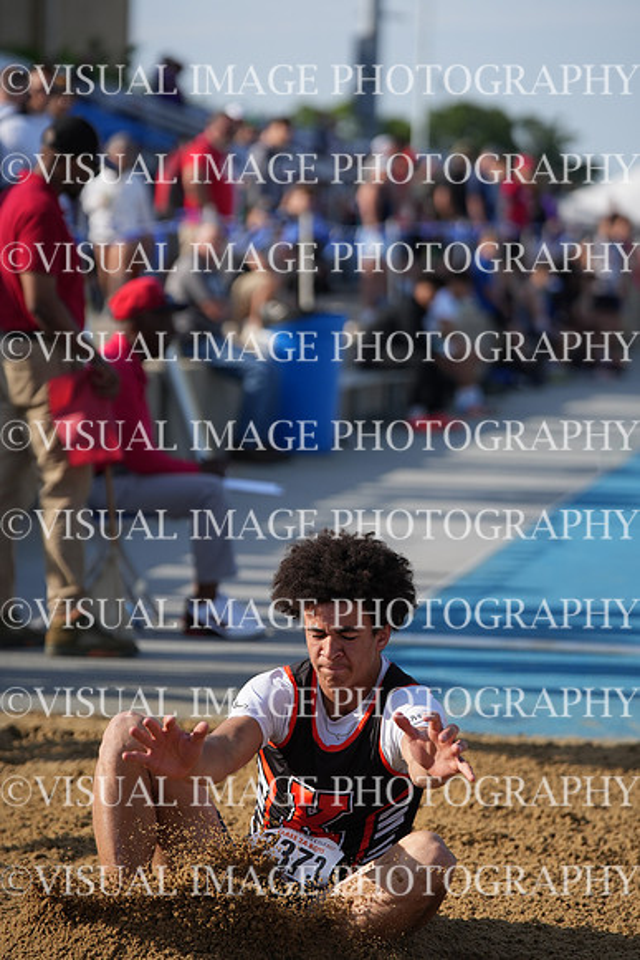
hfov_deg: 8.7
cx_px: 320
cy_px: 480
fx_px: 4210
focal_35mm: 158
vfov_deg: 13.0
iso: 400
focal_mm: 158
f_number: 4
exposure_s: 1/3200
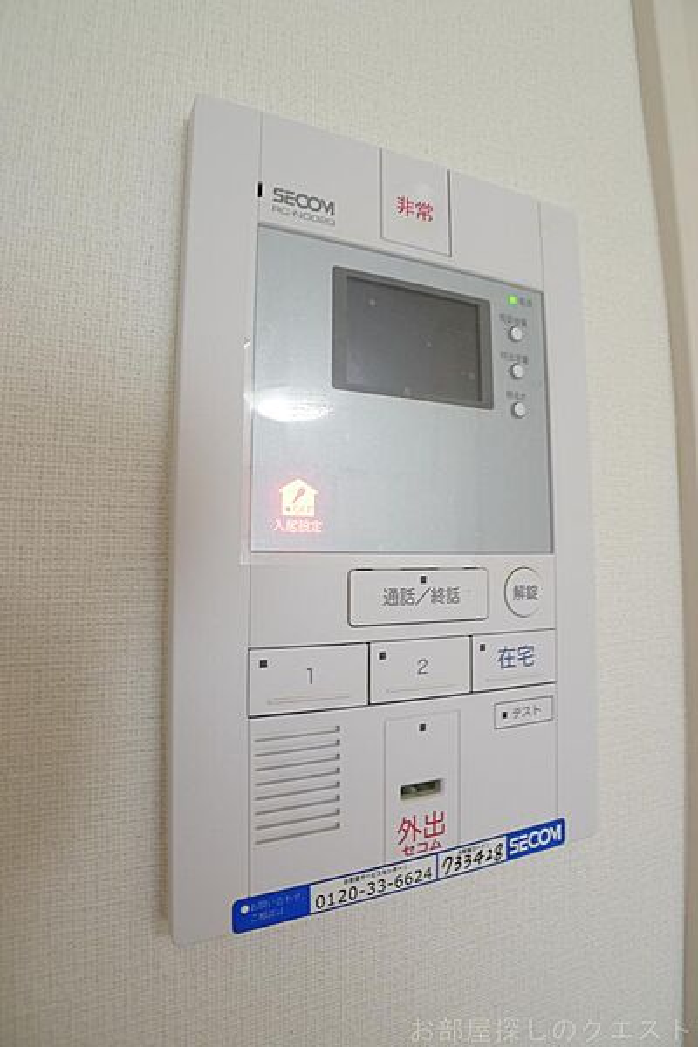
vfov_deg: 73.7
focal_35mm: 24
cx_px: 349
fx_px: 698
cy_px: 524
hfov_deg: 53.1
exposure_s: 1/20
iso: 80
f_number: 2
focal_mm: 5.1
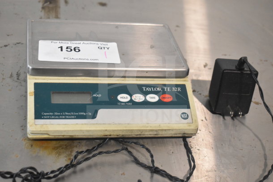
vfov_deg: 22.6
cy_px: 91
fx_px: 455
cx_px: 136
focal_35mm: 60
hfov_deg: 33.4
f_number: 5
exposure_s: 1/160
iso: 2200
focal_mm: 40
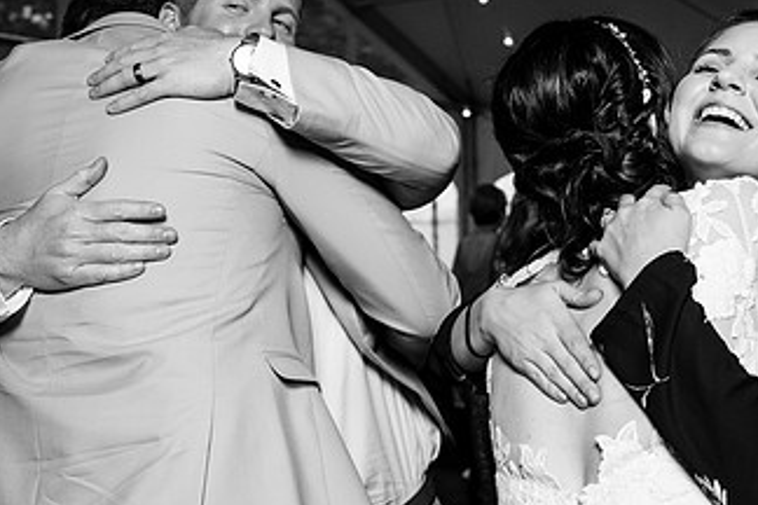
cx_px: 488
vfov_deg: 21.9
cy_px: 257
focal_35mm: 62
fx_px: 1305
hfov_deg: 32.2
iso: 1600
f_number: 4
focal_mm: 31
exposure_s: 1/200
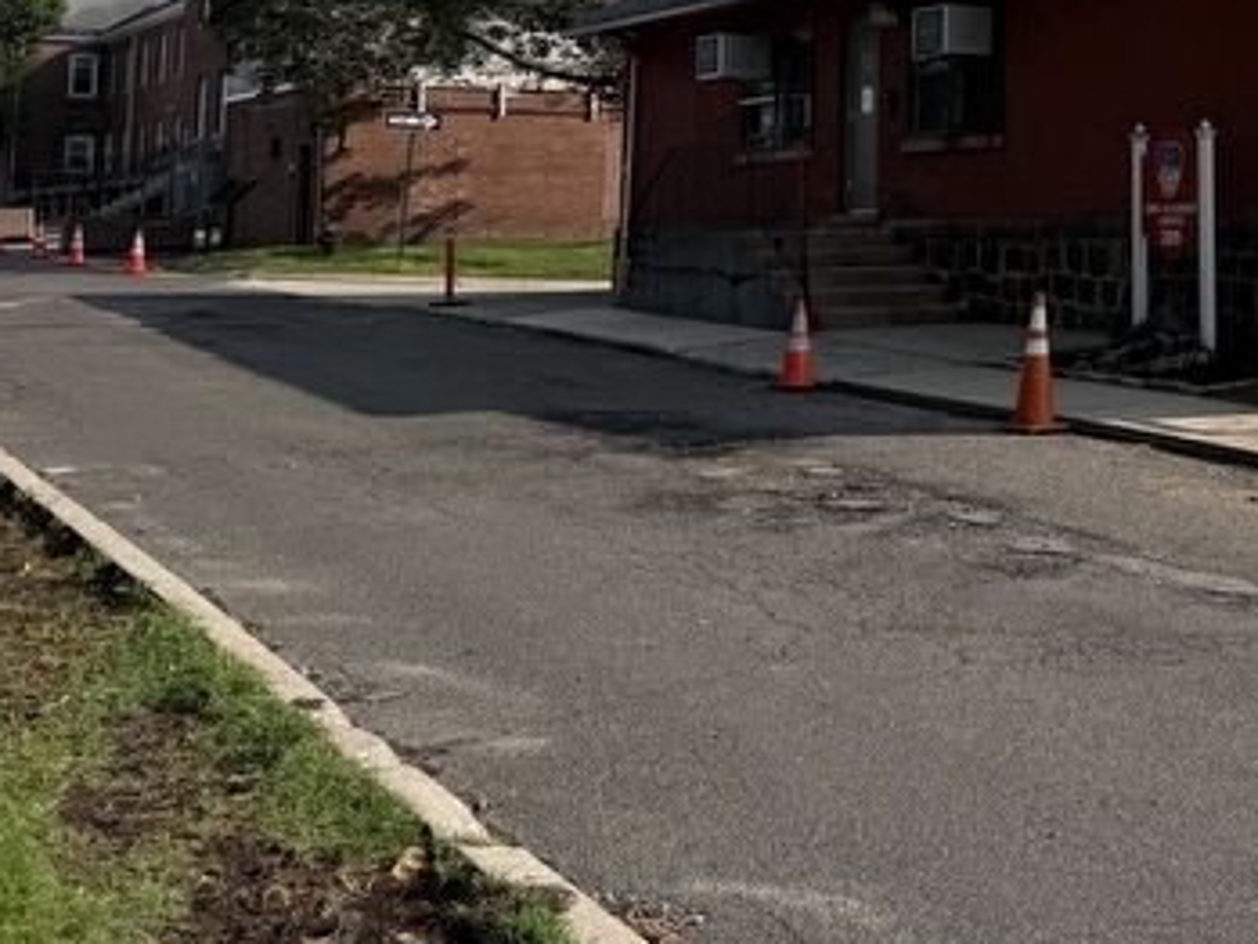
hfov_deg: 31.4
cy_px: -7
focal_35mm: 55
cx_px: 1352
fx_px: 1999
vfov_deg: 25.2
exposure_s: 1/6711
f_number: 1.78
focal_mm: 6.76
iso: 80
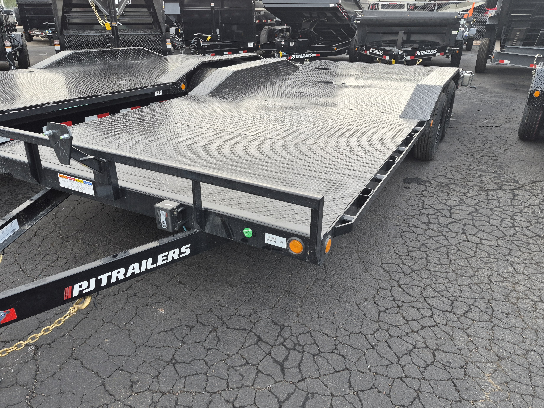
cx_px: 253
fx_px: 393
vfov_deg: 54.9
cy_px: 200
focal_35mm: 25
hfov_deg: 69.3
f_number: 1.8
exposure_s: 1/180
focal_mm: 5.4
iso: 64
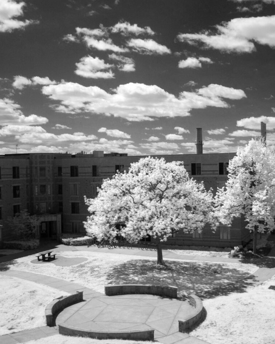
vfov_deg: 44.8
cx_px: 166
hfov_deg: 36.4
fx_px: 417
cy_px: 175
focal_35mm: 41
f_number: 3.5
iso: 400
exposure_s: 1/1250
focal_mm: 18
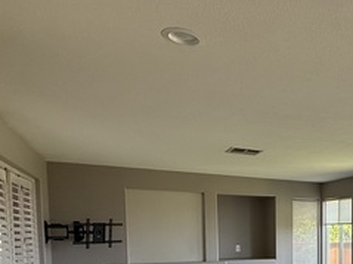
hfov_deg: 40.2
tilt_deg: -5.0
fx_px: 398
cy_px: 260
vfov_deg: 33.8
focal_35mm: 39
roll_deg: -0.5
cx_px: 374
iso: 100
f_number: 2.2
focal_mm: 2.22
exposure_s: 1/99
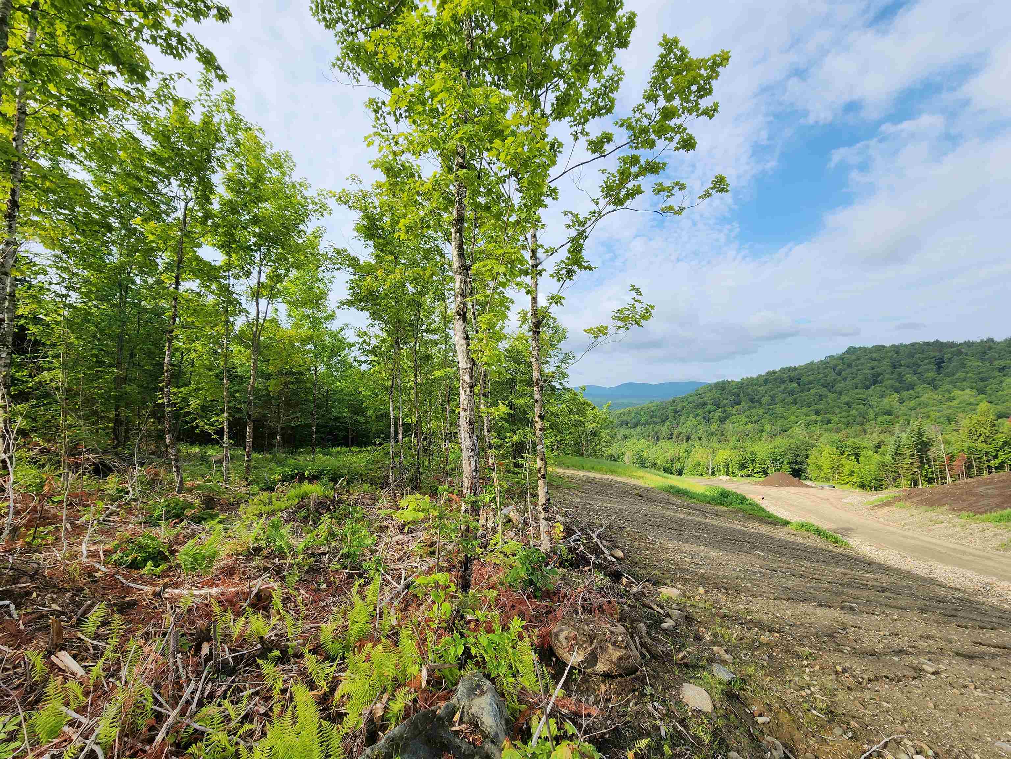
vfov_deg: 89.9
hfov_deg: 106.2
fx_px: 380
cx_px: 506
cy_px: 380
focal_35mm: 13
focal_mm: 2.2
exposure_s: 1/1395
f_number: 2.2
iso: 50
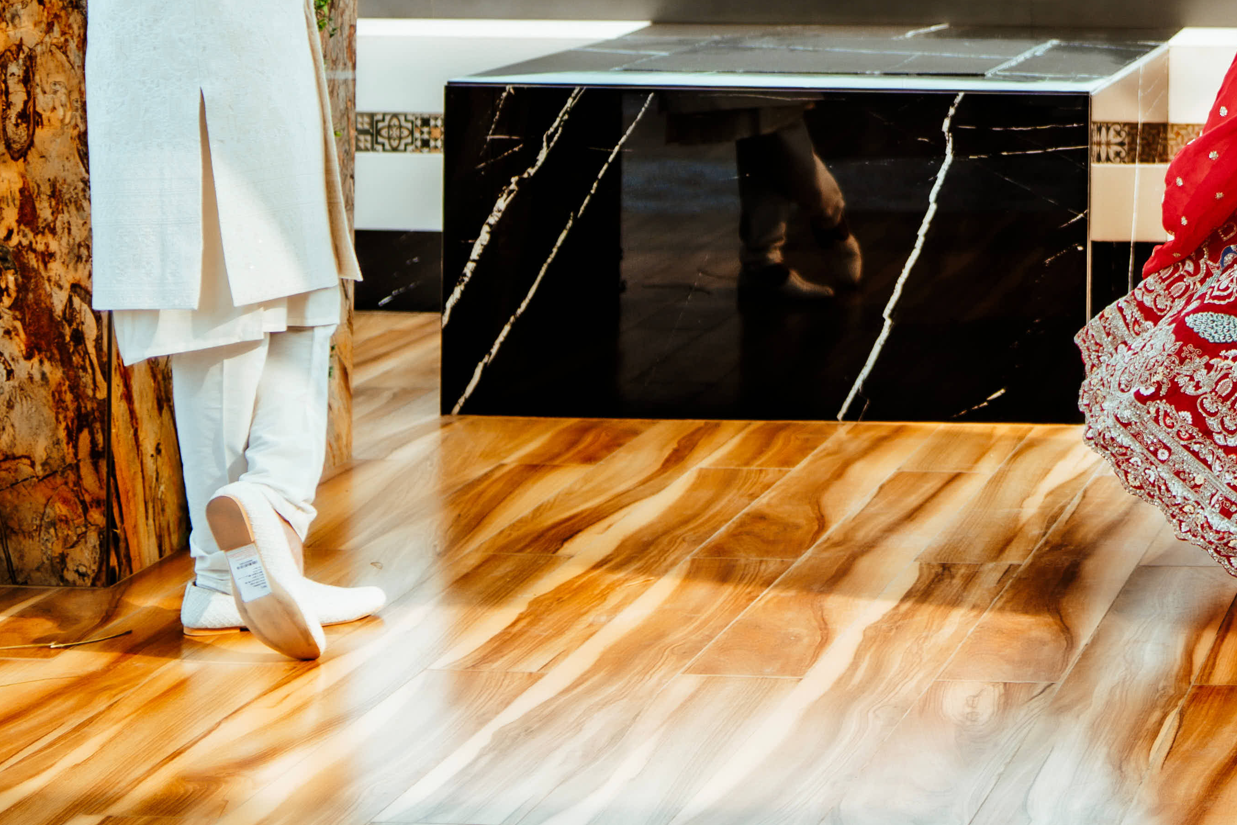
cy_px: -58
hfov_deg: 21.6
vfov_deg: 14.7
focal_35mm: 91
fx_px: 3127
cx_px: 1210
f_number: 1.4
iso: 125
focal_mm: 35
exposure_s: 1/1250
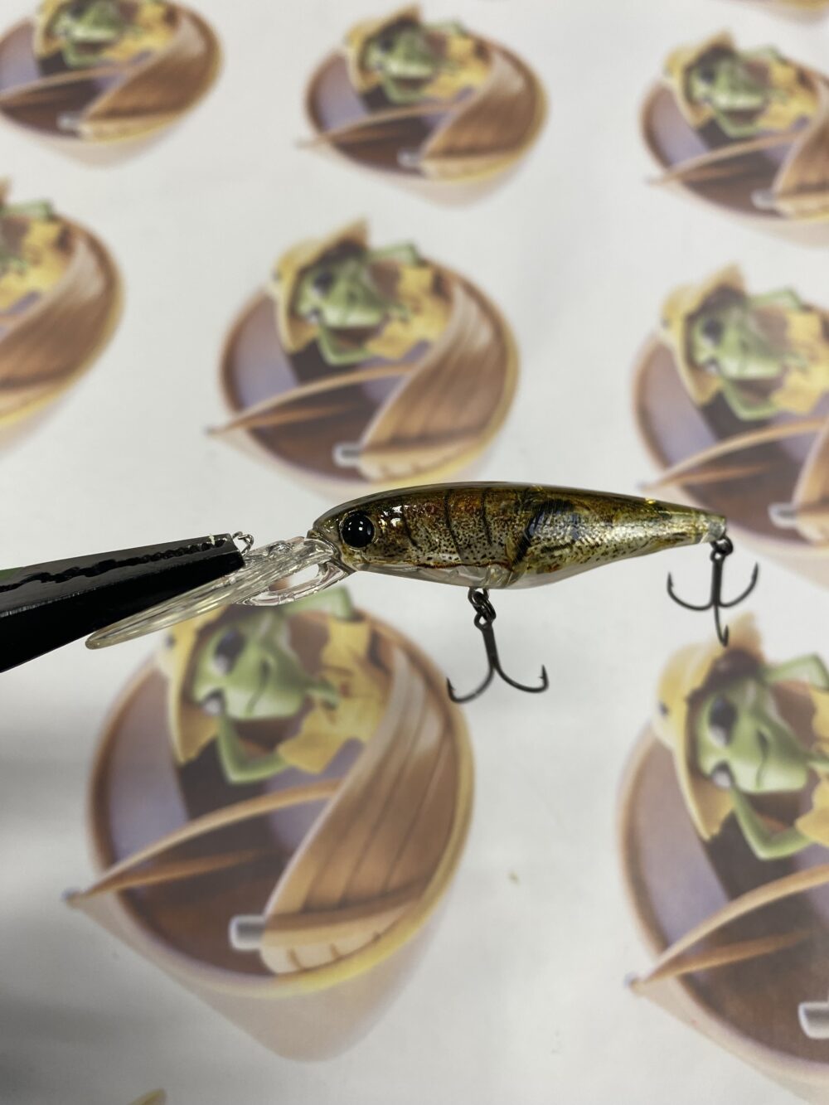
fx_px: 798
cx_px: 414
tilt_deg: -62.6
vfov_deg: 69.4
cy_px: 552
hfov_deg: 54.9
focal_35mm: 25
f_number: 1.8
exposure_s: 1/60
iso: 64
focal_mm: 4.25
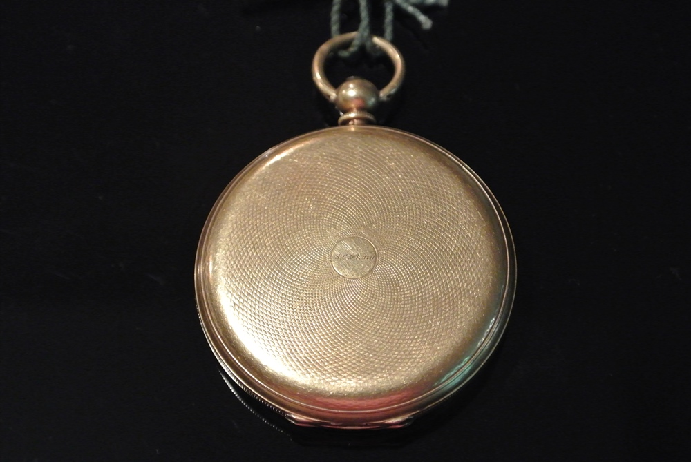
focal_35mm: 81
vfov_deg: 16.9
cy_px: 231
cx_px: 346
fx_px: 1556
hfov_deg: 25.0
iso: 2500
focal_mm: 30
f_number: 5.6
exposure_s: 1/30
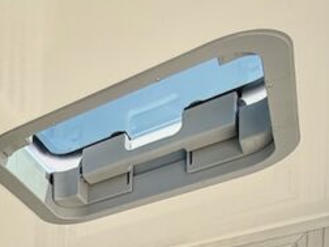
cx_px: -175
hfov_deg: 25.0
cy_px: 486
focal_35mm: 57
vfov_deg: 18.1
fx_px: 542
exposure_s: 1/255
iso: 40
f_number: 2.2
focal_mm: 2.22
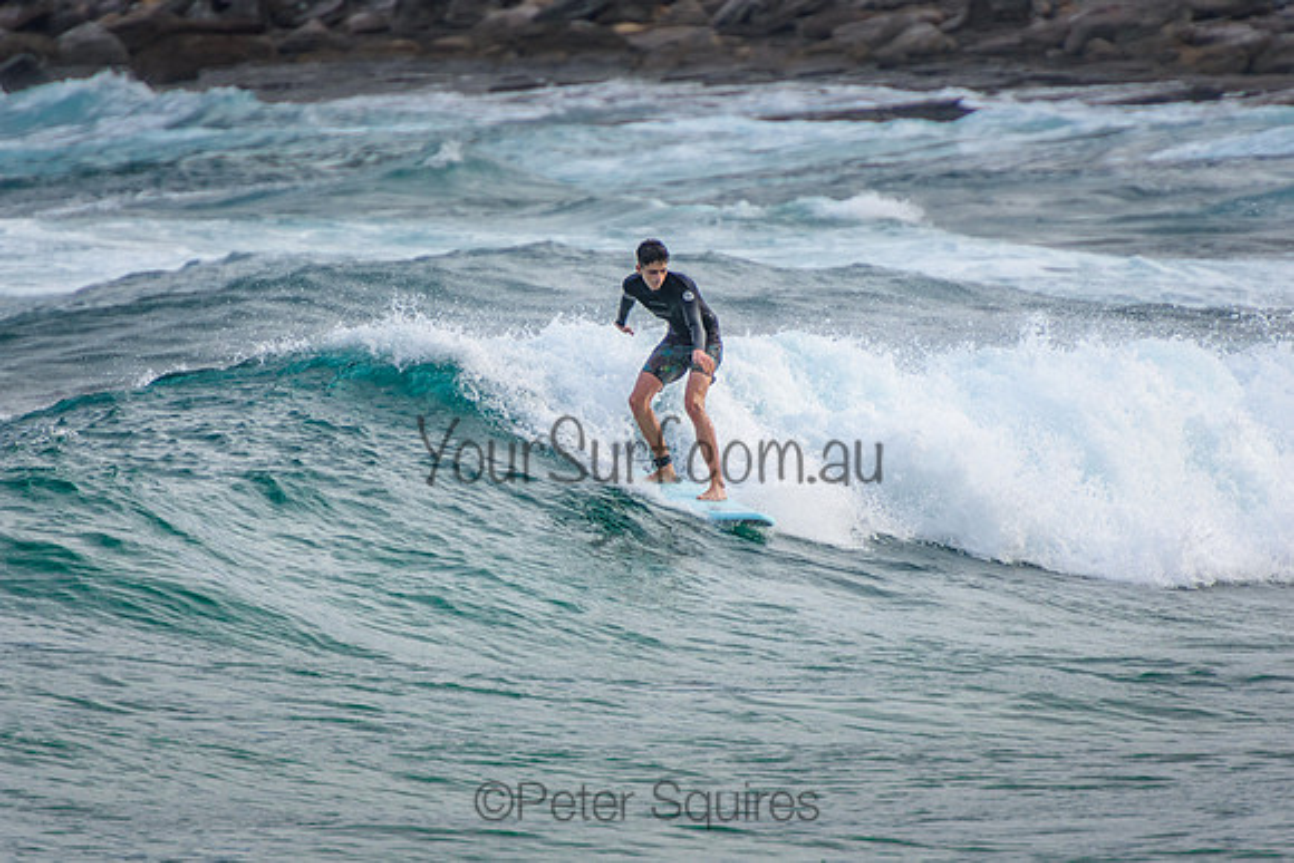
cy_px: 432
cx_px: 647
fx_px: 21571
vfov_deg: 2.3
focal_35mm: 600
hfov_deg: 3.4
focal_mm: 400
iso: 320
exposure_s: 1/1000
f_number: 5.6
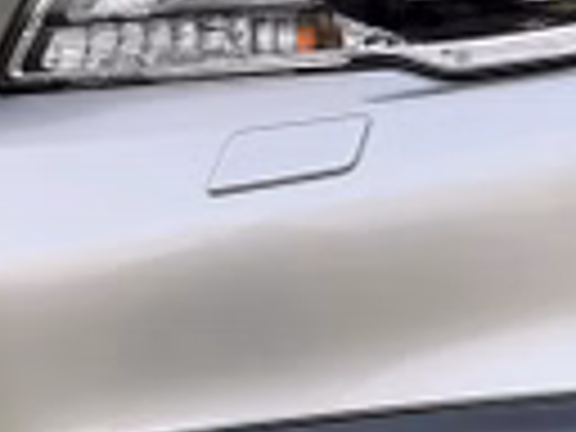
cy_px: -36
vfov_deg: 7.6
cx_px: 405
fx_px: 3211
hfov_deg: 10.2
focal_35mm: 193
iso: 50
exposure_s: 1/254
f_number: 1.8
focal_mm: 5.58
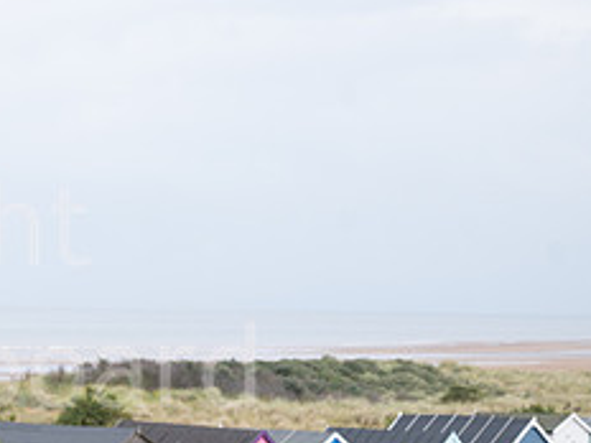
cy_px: 390
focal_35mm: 168
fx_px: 2868
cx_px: -66
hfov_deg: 11.6
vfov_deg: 8.8
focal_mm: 70
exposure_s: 1/1000
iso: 320
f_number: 5
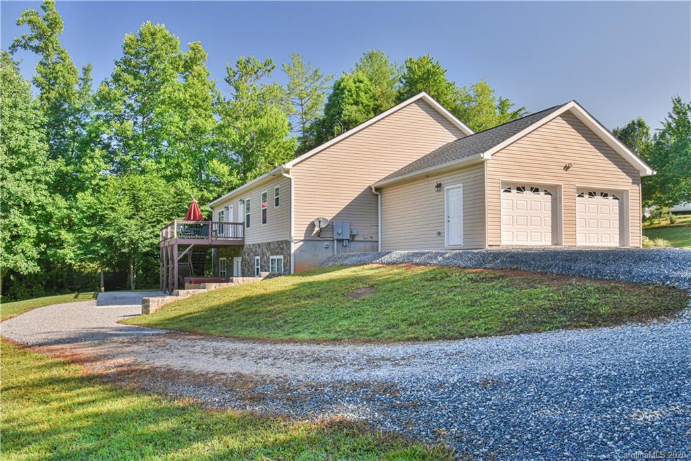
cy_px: 230
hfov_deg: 67.4
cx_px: 346
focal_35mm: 27
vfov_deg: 47.9
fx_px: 518
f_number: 10
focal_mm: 27
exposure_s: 1/400
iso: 1600
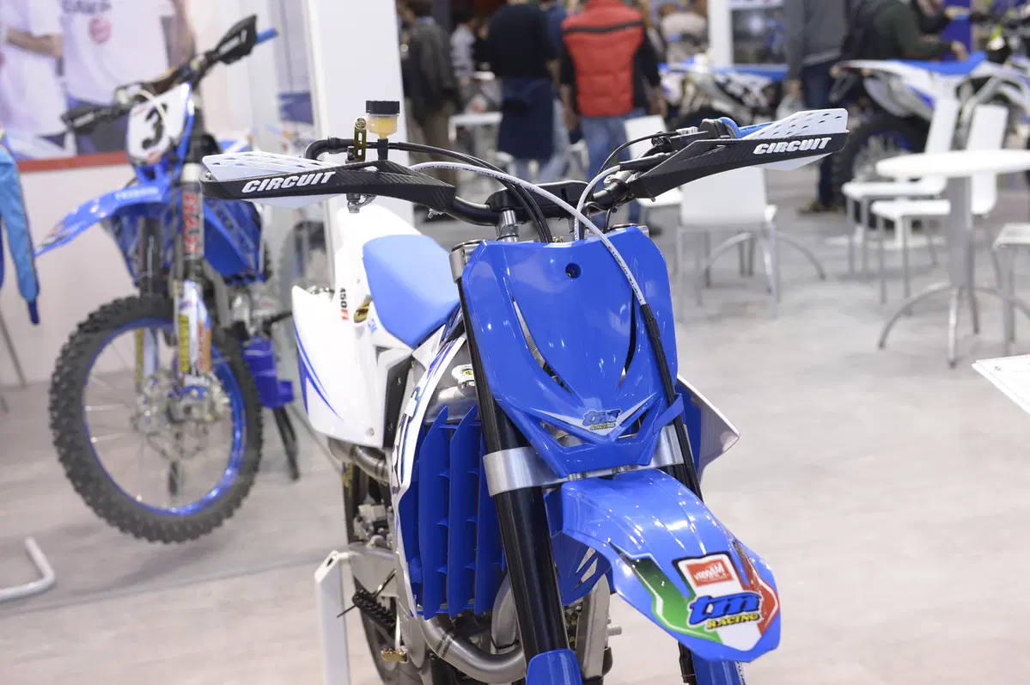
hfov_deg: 36.3
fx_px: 1572
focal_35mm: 55
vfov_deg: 24.6
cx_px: 515
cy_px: 342
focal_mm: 55
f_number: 4
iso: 1250
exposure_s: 1/200
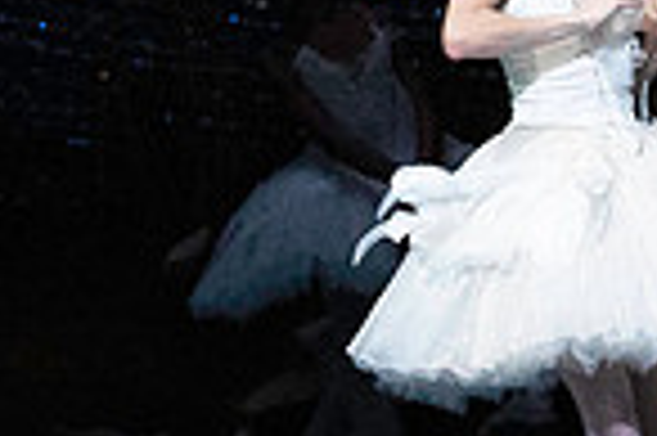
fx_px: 14492
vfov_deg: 1.7
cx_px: 796
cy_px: 16
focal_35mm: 795
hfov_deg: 2.6
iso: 25600
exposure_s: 1/400
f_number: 5
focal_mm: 200
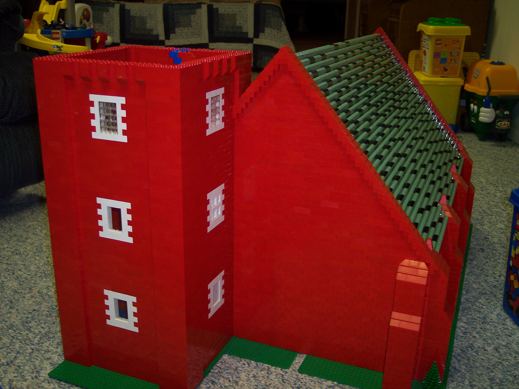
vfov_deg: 37.7
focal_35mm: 38
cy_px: 194
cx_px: 260
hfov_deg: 49.0
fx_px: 569
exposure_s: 1/30
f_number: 2.8
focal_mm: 8
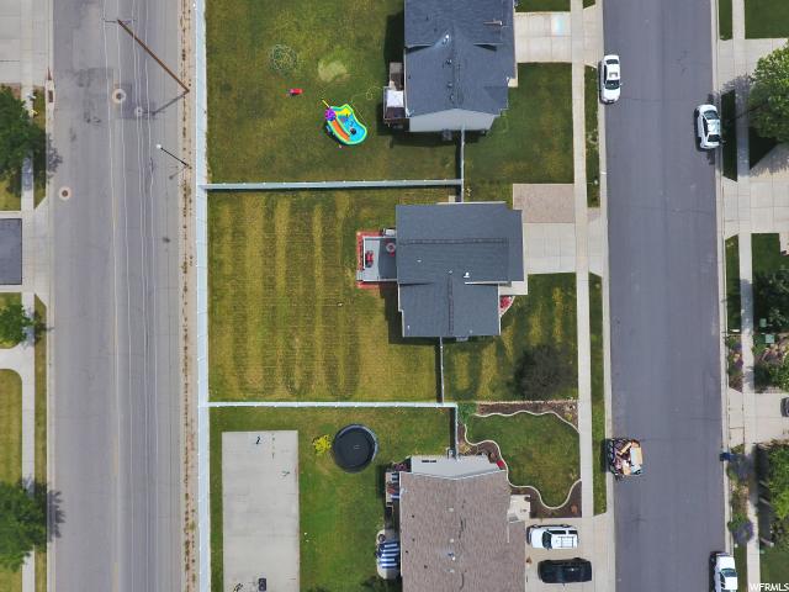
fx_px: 456
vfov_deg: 66.0
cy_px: 296
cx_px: 394
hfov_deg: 81.7
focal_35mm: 20
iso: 100
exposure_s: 1/1890
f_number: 2.8
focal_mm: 3.61
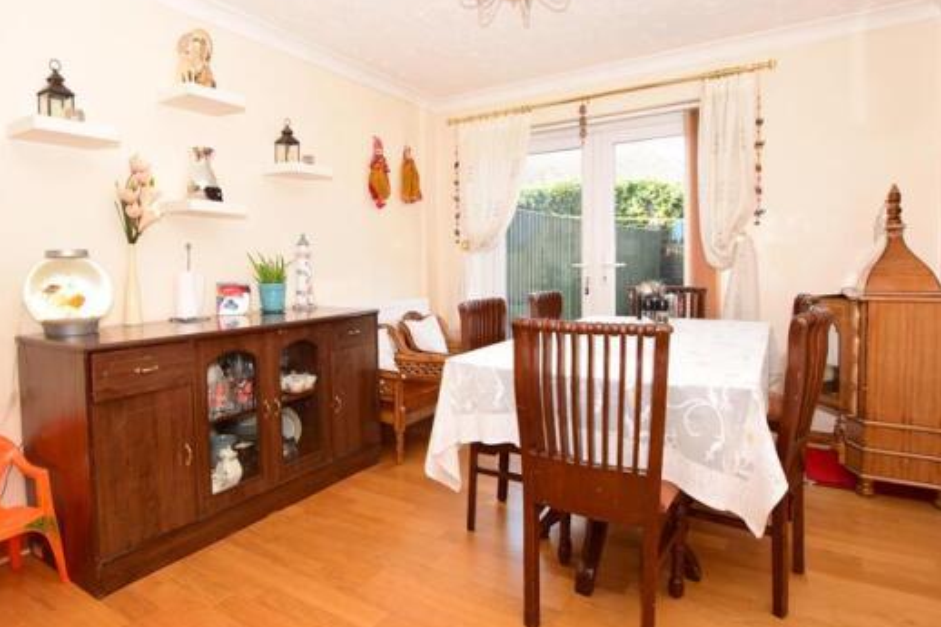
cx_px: 405
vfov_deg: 64.4
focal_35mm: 19
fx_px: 496
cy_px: 281
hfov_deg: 86.4
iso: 200
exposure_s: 1/100
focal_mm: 10
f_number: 5
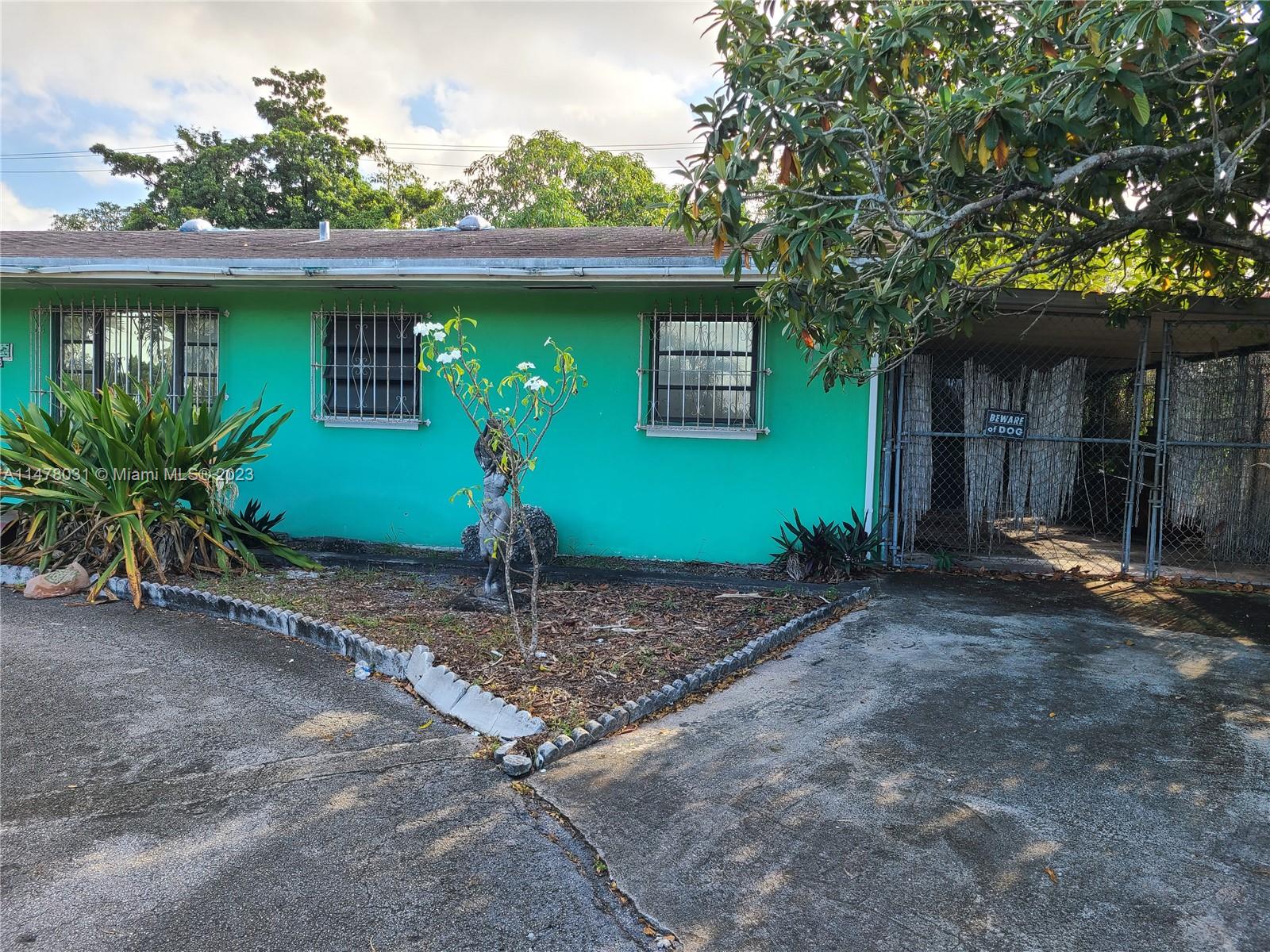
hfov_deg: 67.3
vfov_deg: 53.1
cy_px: 476
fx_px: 954
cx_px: 635
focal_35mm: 26
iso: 40
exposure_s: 1/292
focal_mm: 5.4
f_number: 1.8
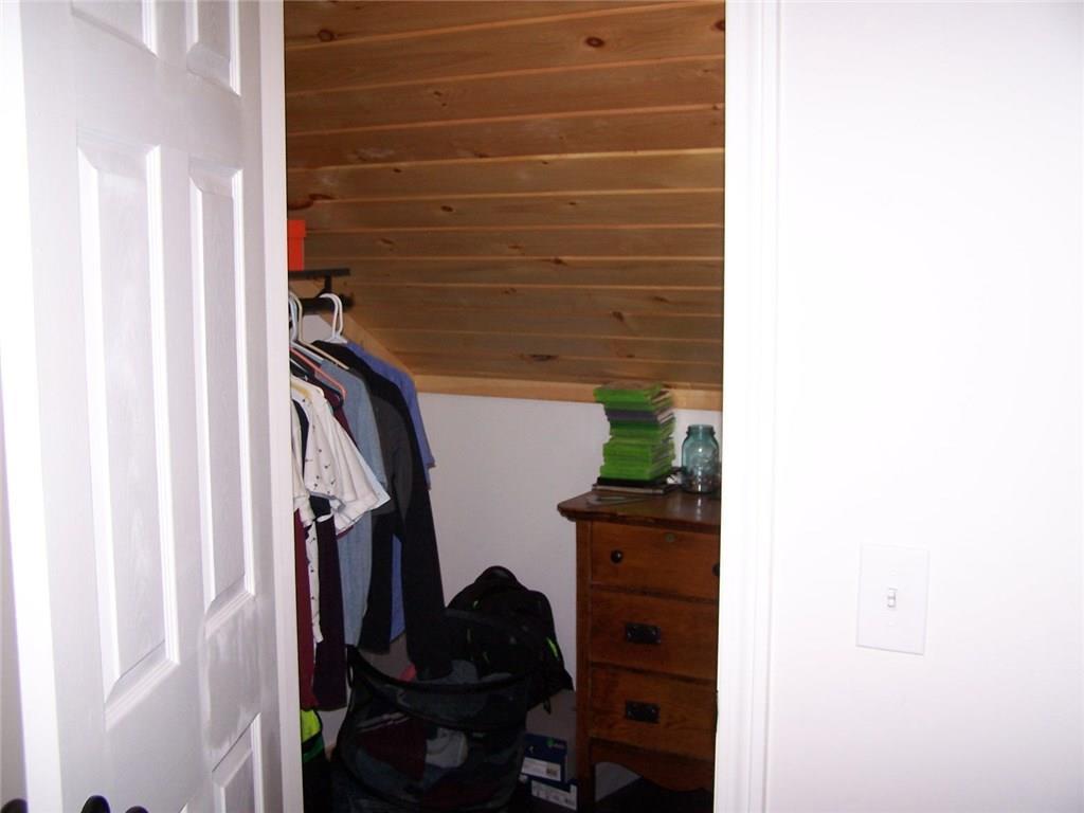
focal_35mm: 38
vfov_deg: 37.7
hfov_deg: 49.0
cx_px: 542
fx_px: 1190
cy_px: 406
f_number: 2.8
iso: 140
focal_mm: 6.3
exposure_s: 1/60
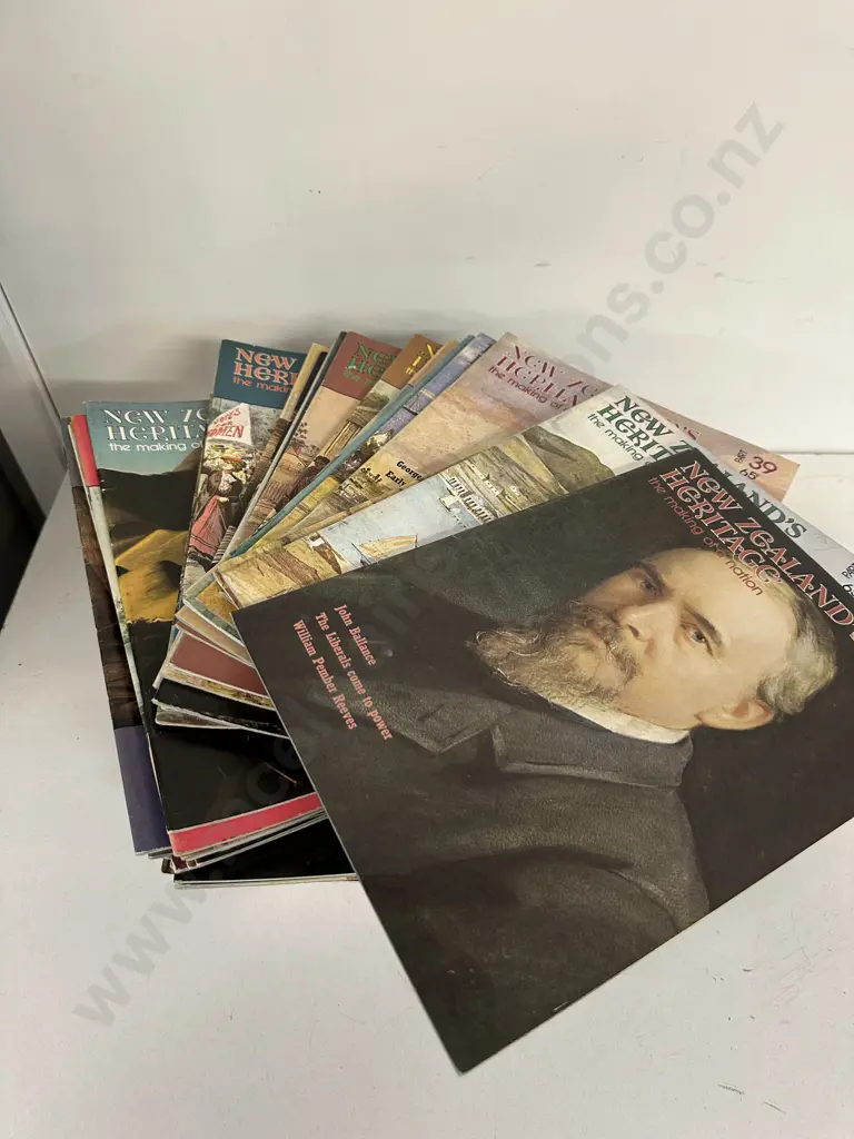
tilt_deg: -49.9
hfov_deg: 56.8
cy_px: 570
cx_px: 427
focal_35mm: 24
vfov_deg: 71.6
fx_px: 789
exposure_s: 1/100
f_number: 1.78
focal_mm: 6.86
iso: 200
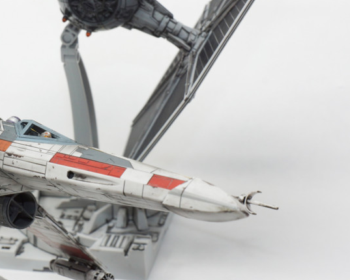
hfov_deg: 14.6
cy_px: 99
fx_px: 1357
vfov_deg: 11.8
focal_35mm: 131
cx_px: 51
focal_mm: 50
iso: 200
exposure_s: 1/100
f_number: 14
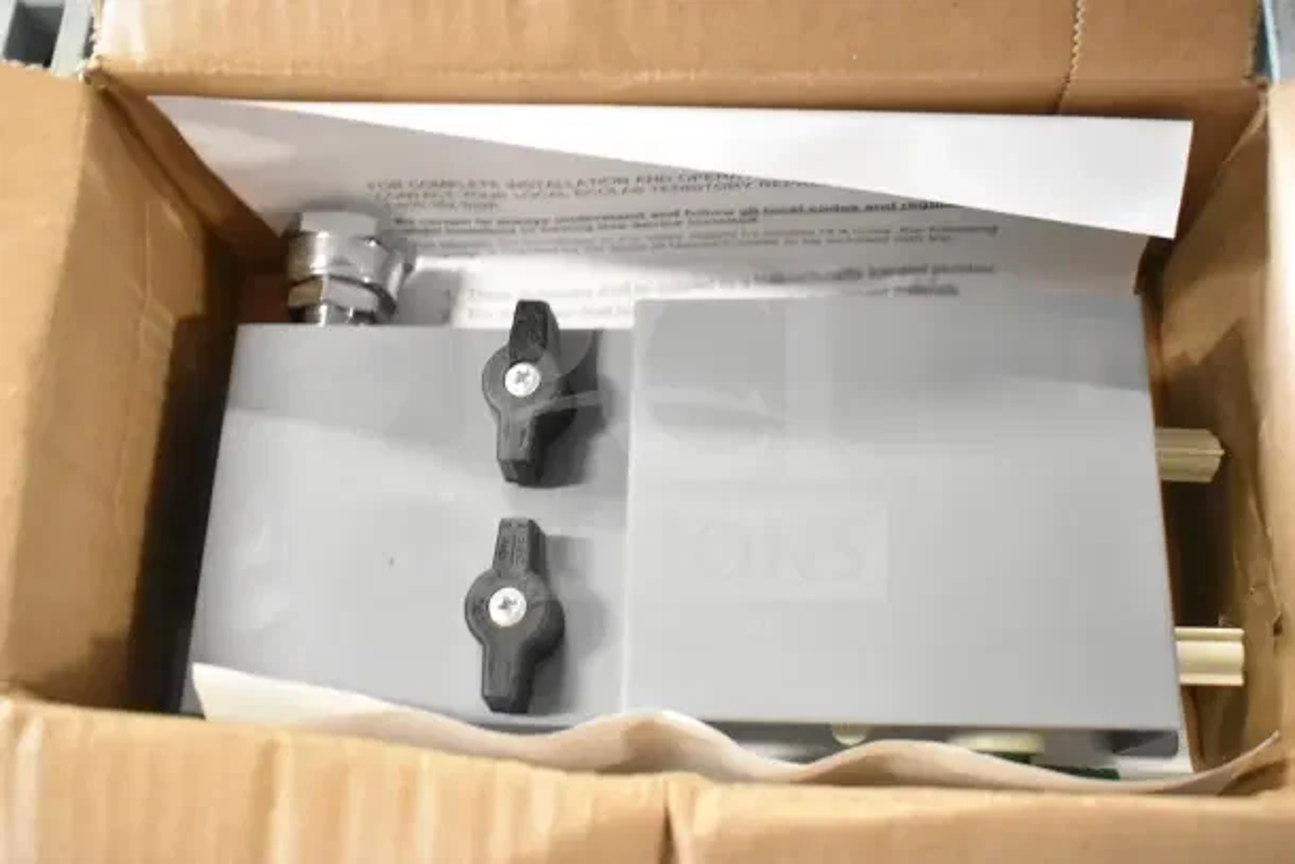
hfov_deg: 53.1
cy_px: 432
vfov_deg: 36.9
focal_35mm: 36
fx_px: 1295
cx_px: 648
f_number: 4
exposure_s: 1/40
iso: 4000
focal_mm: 24
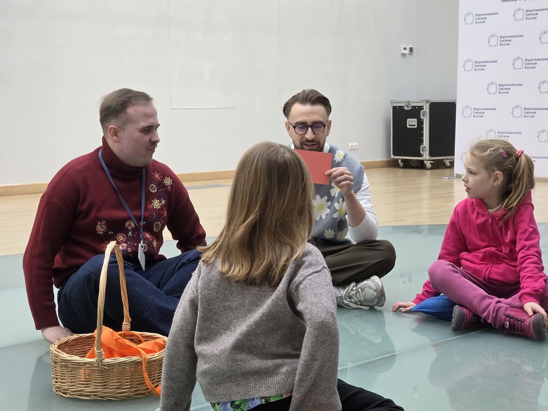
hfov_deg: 28.2
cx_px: 274
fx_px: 1092
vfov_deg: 21.3
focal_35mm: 69
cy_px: 206
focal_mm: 7.9
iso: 160
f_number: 2.4
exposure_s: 1/100
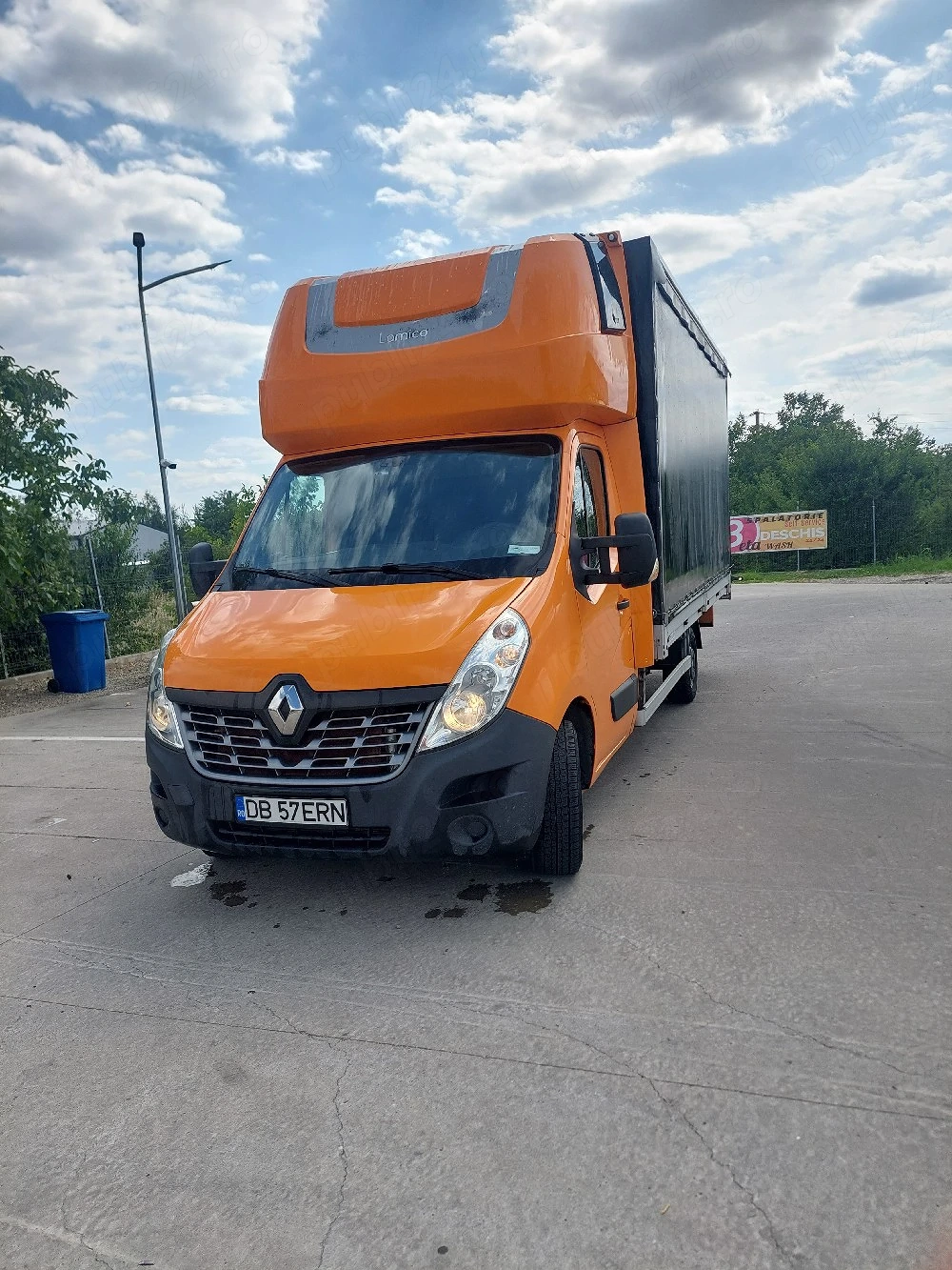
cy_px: 635
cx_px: 476
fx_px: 917
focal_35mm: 25
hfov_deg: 54.9
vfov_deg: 69.4
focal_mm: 5.23
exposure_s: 1/1667
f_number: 1.8
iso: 40
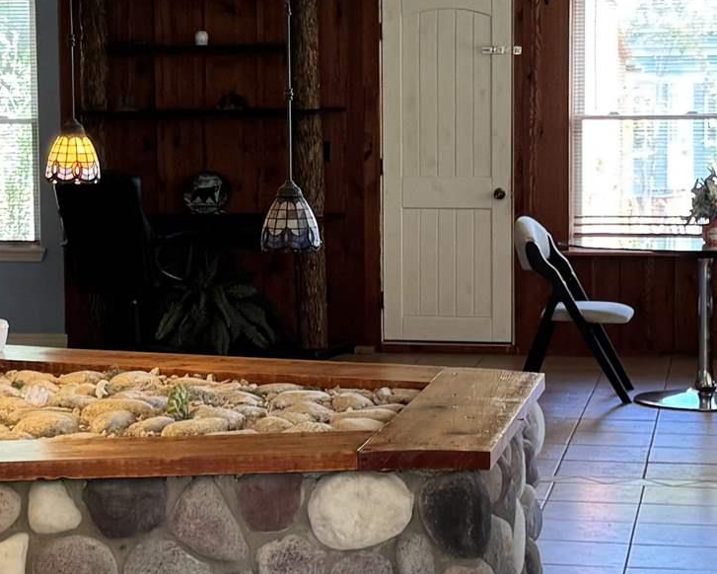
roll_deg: +0.3
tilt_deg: -2.6
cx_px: 324
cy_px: 270
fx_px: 2101
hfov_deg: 19.4
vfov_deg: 15.6
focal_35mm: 99
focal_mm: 6.76
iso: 160
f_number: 1.78
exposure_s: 1/60
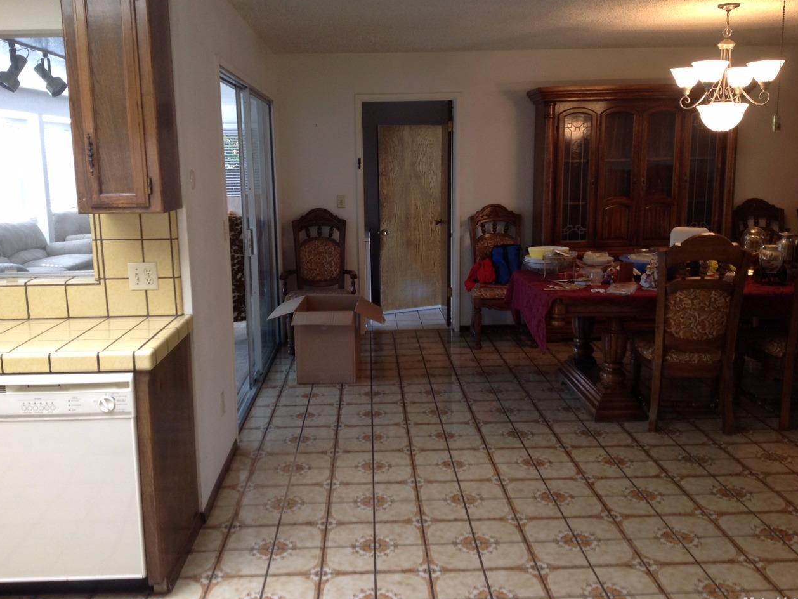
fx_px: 830
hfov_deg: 51.3
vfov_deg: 39.7
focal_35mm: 36
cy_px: 303
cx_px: 394
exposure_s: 1/20
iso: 80
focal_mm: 4.28
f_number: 2.4
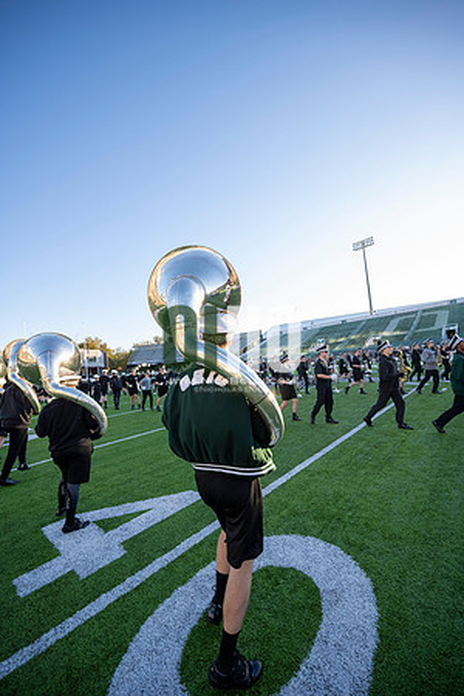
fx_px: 271
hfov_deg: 81.2
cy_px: 348
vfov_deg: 104.3
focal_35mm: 14
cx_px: 232
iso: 320
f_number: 4
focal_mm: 14
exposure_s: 1/500
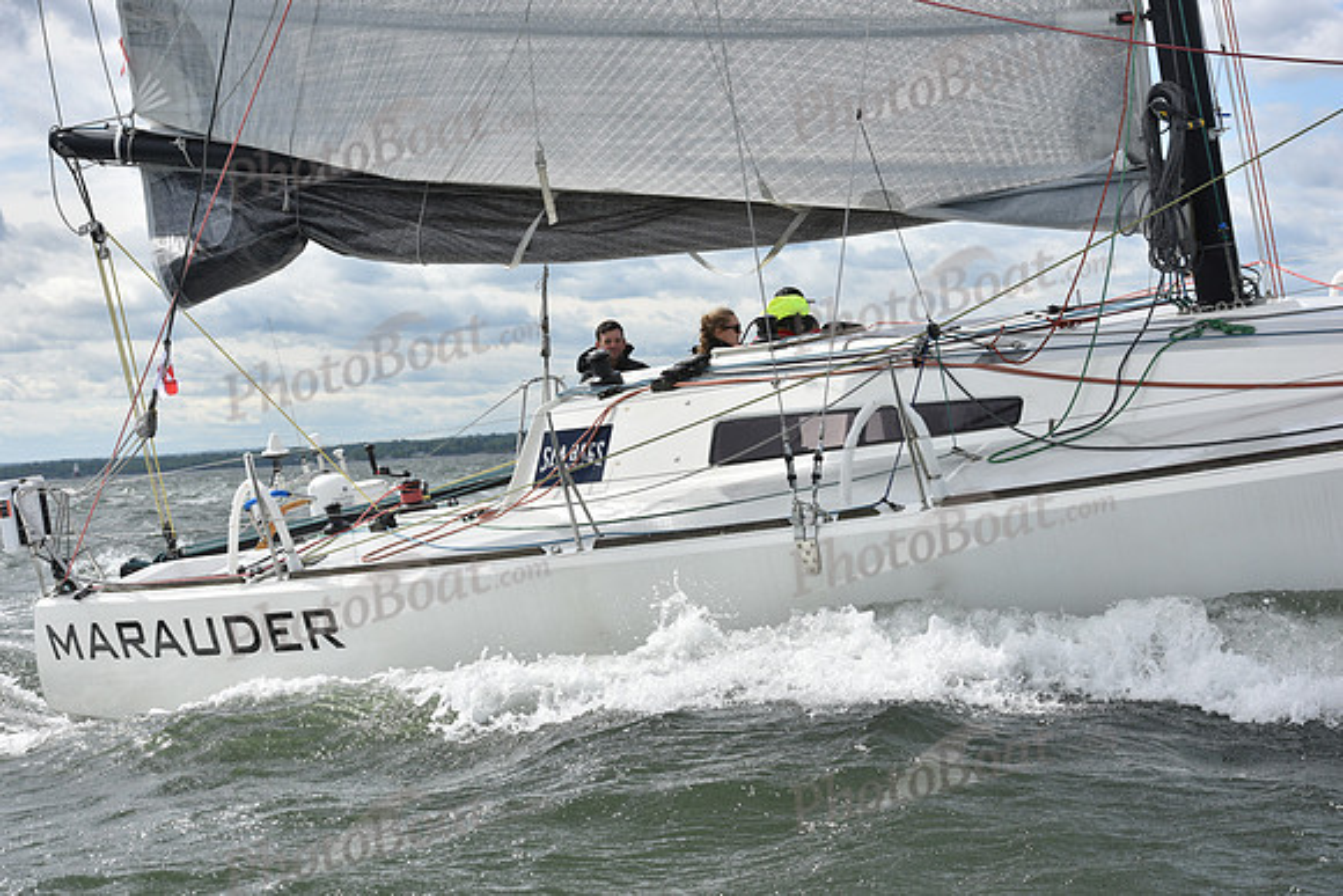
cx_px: 672
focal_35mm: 80
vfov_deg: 17.1
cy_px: 448
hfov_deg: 25.4
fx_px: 2985
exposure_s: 1/1000
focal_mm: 80
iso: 320
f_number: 8
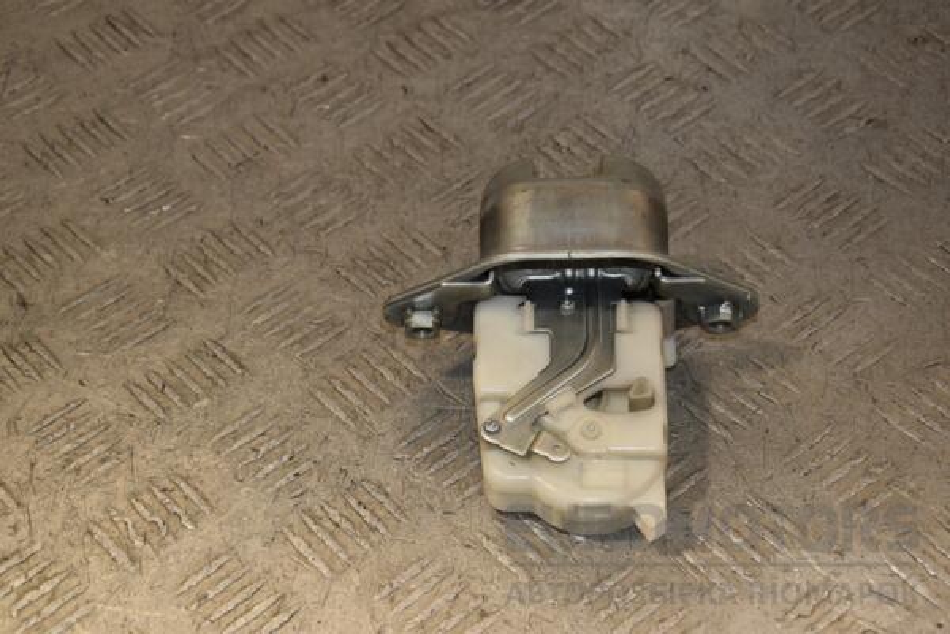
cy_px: 317
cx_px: 475
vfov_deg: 15.7
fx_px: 2296
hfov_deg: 23.4
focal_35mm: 87
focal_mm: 58
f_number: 7.1
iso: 800
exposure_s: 1/200
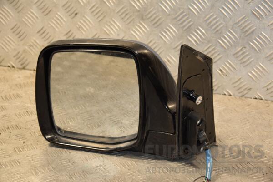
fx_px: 751
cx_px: 136
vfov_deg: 13.8
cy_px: 91
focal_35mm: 99
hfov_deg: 20.6
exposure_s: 1/100
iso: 800
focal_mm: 66
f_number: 5.3
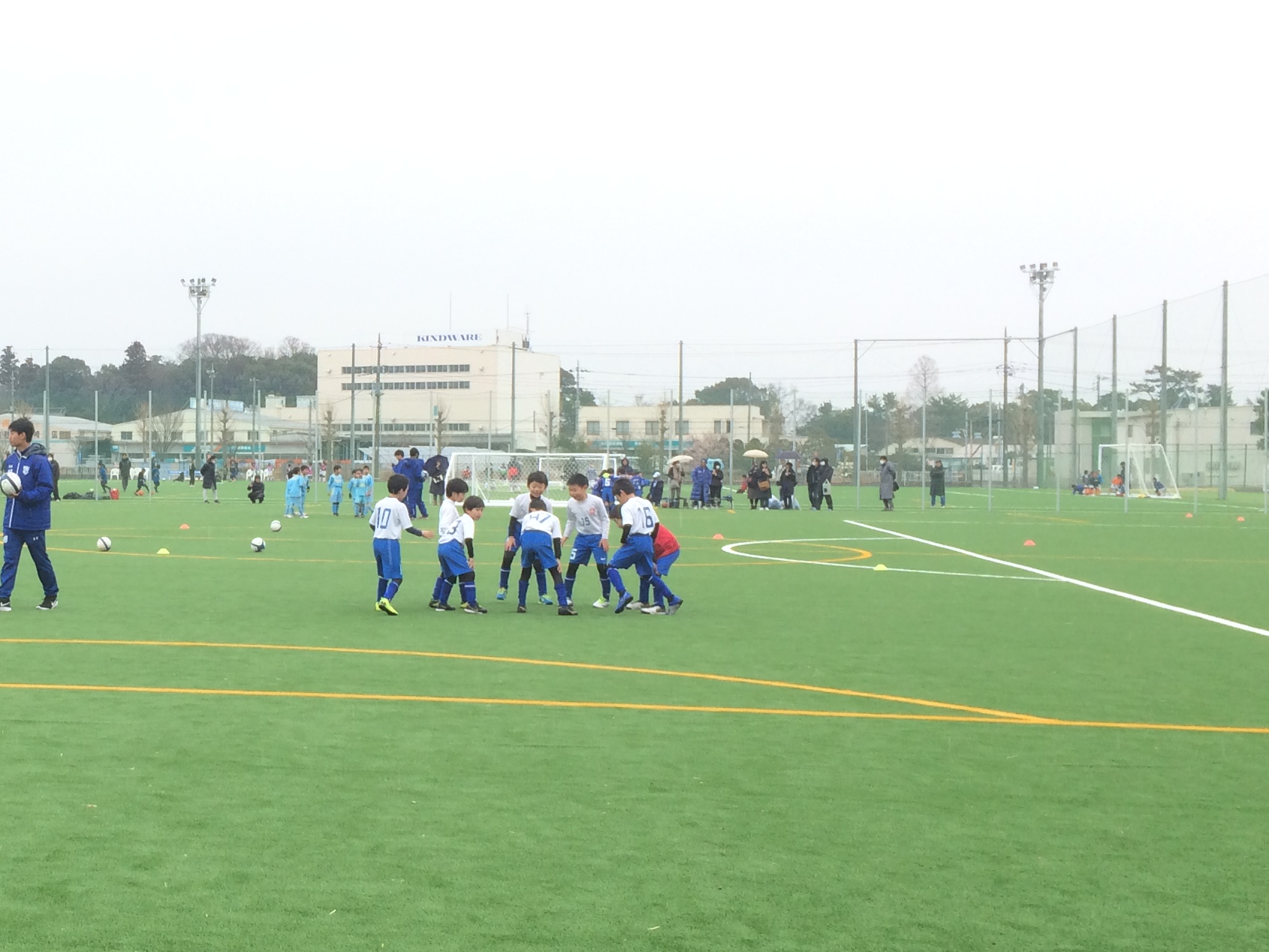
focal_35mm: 56
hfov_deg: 32.7
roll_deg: +1.1
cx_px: 133
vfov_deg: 26.1
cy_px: 471
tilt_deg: -1.9
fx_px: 2053
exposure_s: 1/410
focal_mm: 4.15
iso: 32
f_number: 2.2
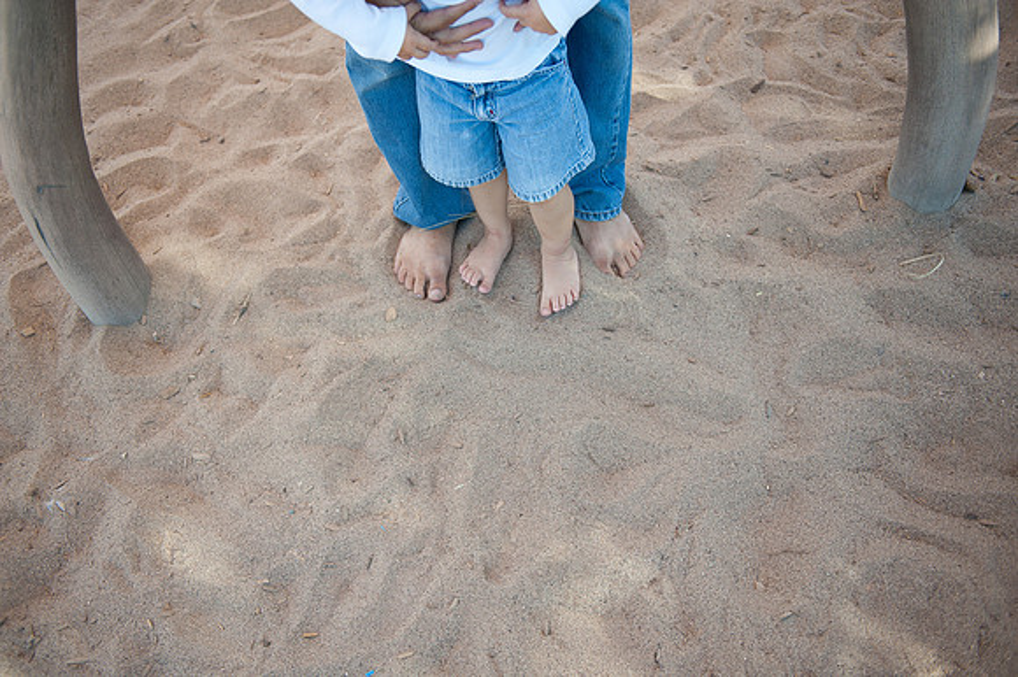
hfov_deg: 54.5
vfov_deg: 37.8
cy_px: 338
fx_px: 989
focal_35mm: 35
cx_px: 509
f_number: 2.8
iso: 200
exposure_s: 1/500
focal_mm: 35
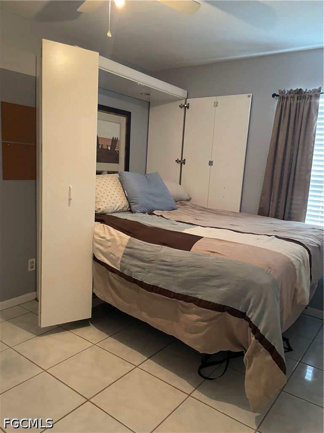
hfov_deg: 53.1
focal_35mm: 26
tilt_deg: -7.7
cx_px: 162
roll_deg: -3.5
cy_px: 216
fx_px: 324
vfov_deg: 67.3
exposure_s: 1/40
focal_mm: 4.2
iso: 320
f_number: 1.6
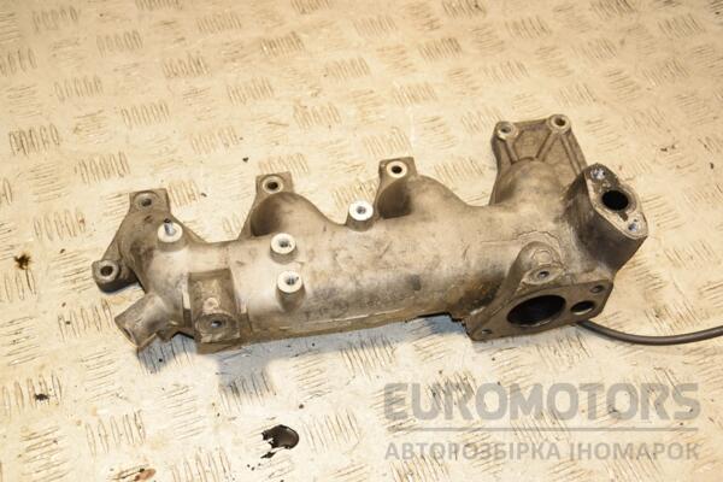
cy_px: 241
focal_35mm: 48
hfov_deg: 41.1
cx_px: 362
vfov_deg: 28.1
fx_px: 964
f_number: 5.6
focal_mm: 32
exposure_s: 1/200
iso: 800
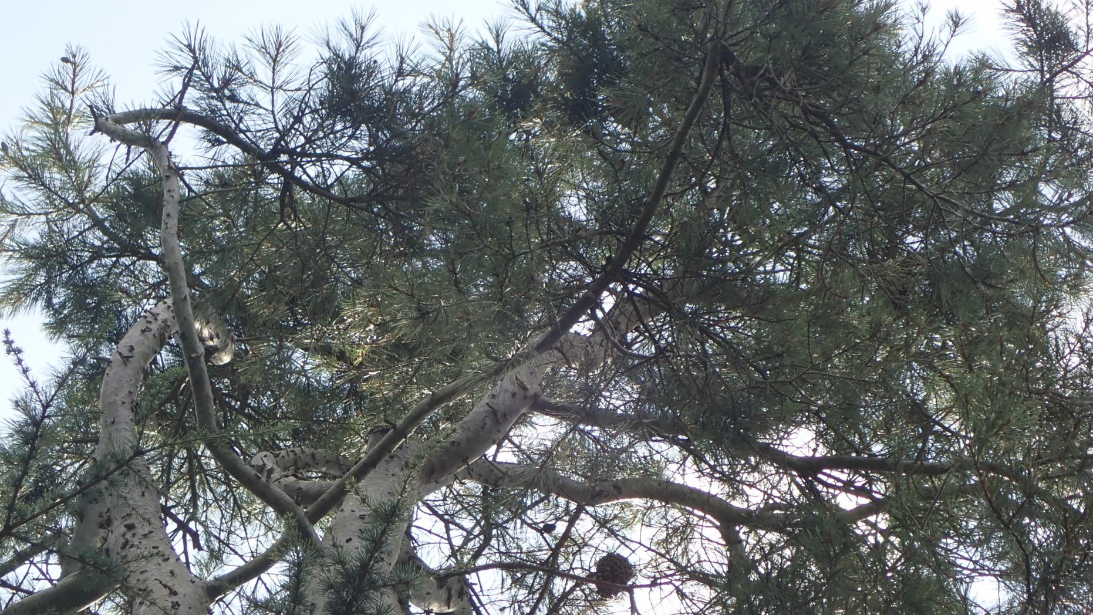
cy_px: 420
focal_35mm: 117
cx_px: 580
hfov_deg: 18.3
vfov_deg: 10.4
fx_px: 3391
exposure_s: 1/250
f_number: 4.9
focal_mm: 18
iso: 100
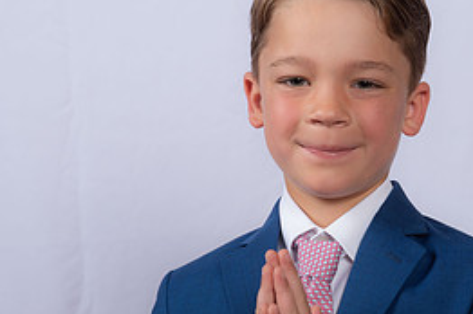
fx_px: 1916
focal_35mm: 146
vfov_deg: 9.4
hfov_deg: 14.0
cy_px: 233
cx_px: 321
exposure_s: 1/160
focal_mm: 66
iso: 250
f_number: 8
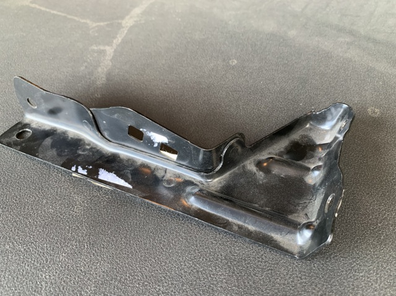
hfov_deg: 67.3
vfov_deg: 53.0
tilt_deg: -47.8
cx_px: 198
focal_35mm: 26
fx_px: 297
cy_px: 148
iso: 250
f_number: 1.8
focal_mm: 4.25
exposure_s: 1/60
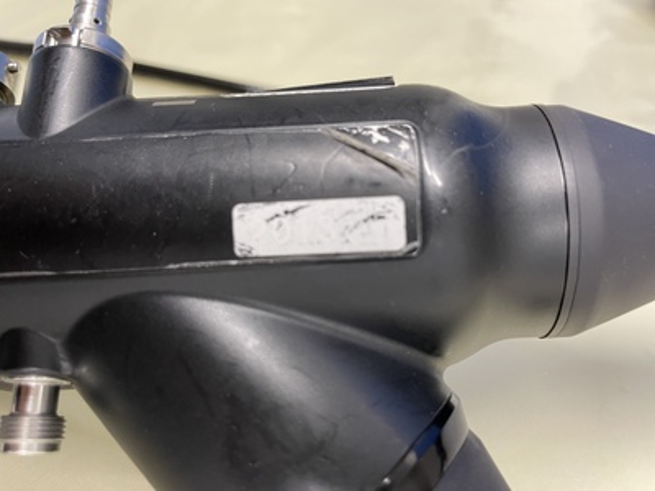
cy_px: 246
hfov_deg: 67.3
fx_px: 492
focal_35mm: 26
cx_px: 328
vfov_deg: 53.1
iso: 125
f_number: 1.6
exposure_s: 1/50
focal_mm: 4.2
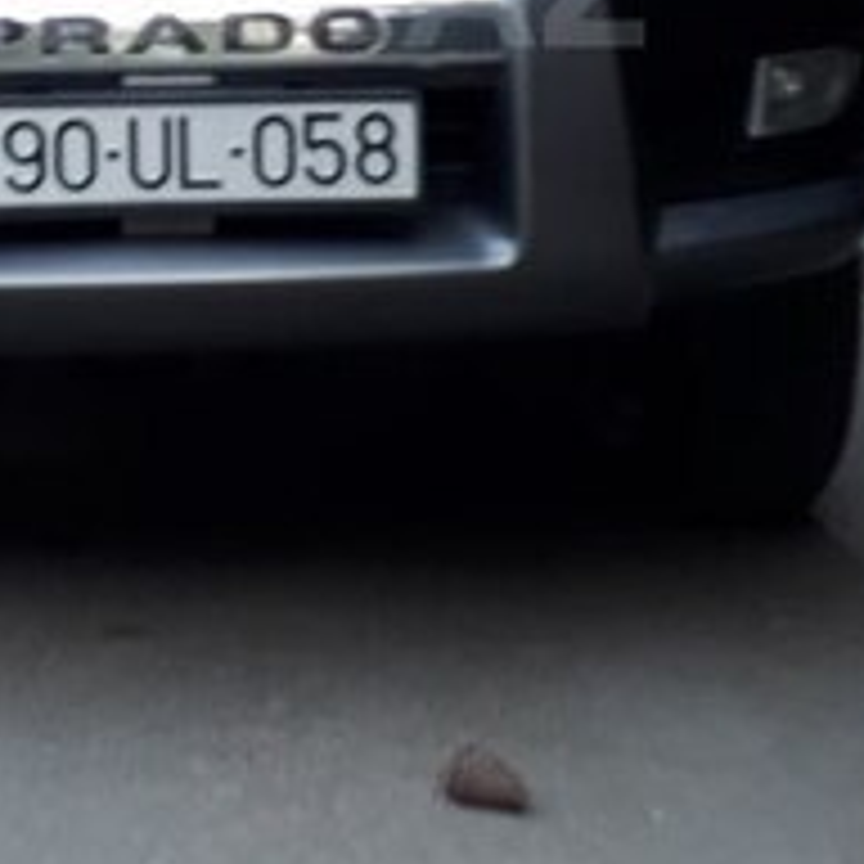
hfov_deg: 20.9
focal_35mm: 82
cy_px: -20
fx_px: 2316
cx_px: 184
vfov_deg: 20.4
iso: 80
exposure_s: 1/33
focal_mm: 3.6
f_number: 1.9
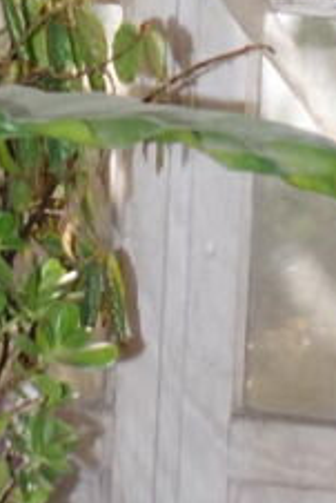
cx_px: 271
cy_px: -532
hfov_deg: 7.7
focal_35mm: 179
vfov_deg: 10.5
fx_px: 2502
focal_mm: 18
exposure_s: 1/180
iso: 400
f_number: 5
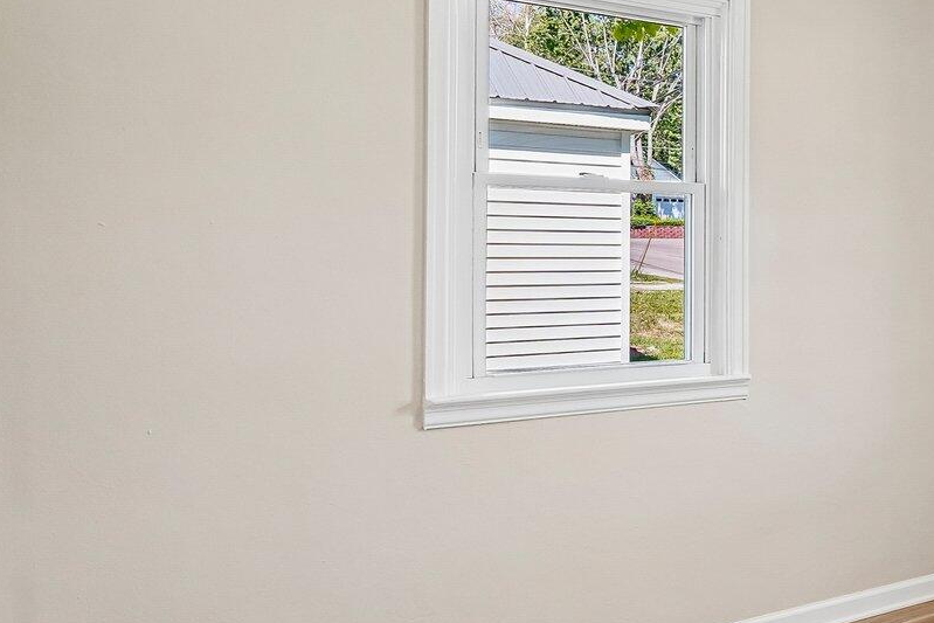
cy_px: 265
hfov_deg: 35.1
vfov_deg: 31.7
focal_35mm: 42
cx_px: 1153
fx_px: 1097
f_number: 8
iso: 250
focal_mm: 16.5
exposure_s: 1/30
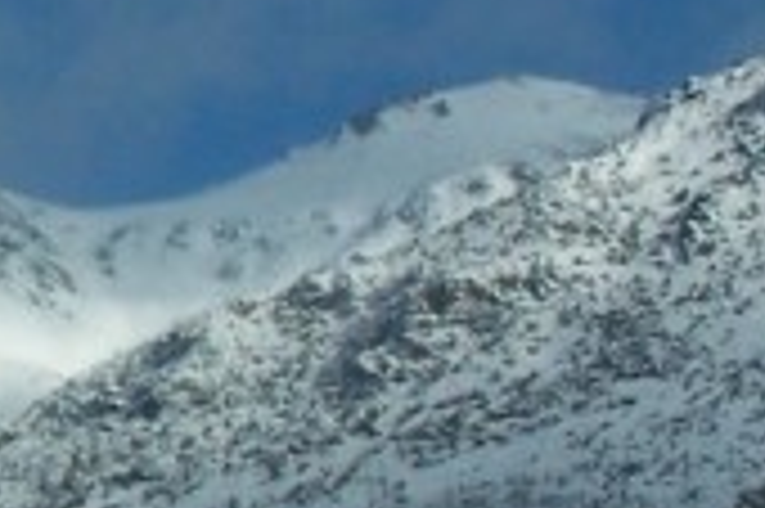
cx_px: -662
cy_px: 270
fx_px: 6135
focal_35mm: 289
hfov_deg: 6.9
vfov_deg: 4.7
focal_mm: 9.8
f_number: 6.3
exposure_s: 1/750
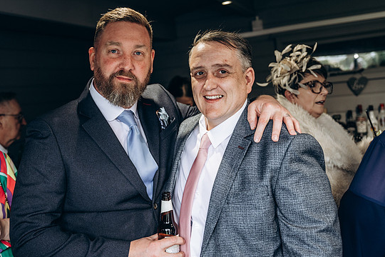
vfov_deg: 28.6
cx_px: 151
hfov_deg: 41.7
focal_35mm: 47
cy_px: 125
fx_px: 503
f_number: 2.8
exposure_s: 1/60
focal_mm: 34.5
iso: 125
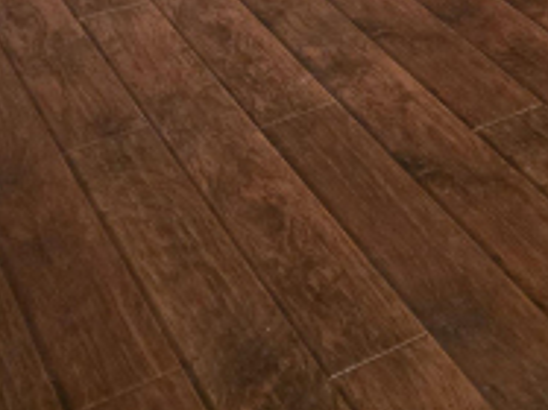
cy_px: -313
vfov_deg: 15.6
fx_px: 1297
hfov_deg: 23.1
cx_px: 511
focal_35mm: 82
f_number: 1.7
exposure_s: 1/60
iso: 1600
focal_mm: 6.3
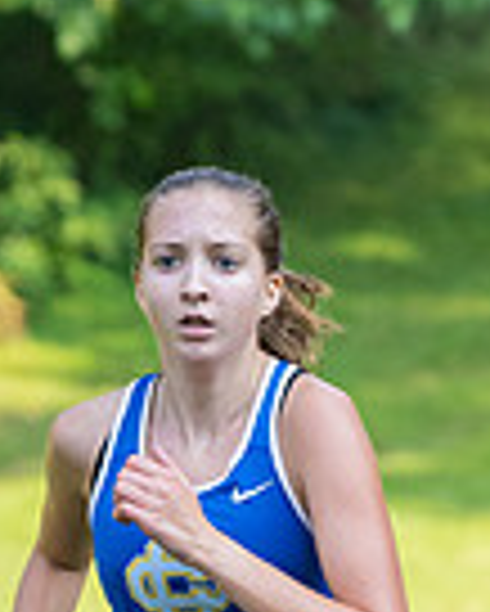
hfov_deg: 2.0
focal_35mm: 768
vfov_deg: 2.5
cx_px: 227
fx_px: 13906
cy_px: 868
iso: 1600
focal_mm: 165
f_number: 5
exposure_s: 1/1600
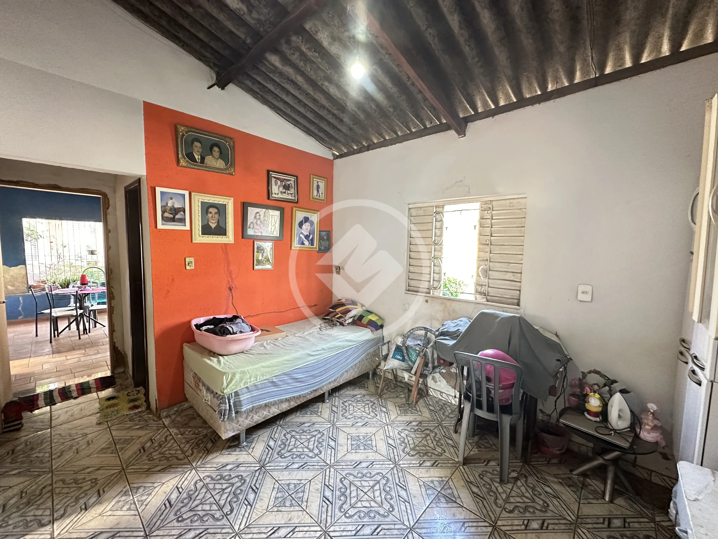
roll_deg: -0.8
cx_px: 359
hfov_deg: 102.1
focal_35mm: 14
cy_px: 270
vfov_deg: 85.7
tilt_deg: -4.4
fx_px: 290
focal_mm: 2.22
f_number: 2.2
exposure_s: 1/60
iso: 640
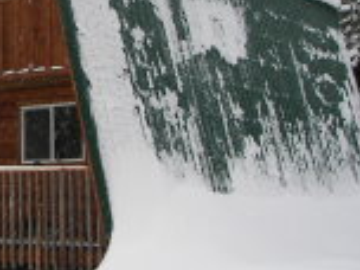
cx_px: 9
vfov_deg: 17.3
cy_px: 62
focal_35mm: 85
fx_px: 884
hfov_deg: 22.2
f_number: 2.8
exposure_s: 1/250
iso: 50
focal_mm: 6
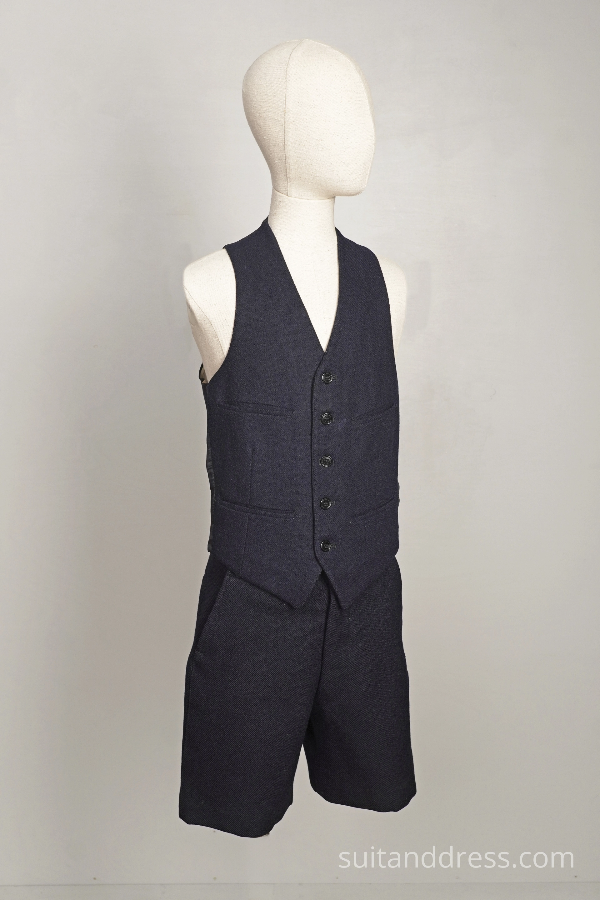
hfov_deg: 28.1
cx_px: 300
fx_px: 1200
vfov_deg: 41.1
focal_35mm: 48
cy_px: 450
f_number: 7.1
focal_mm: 32
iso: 400
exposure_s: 1/30
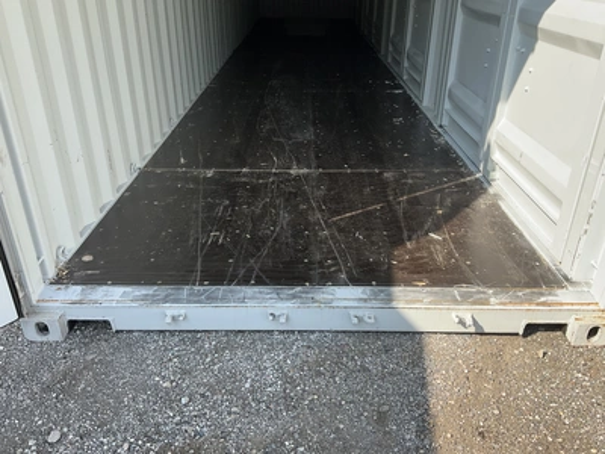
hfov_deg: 61.7
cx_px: 302
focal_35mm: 29
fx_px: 507
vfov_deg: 48.2
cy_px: 227
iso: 25
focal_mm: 3
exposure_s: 1/540
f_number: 1.8
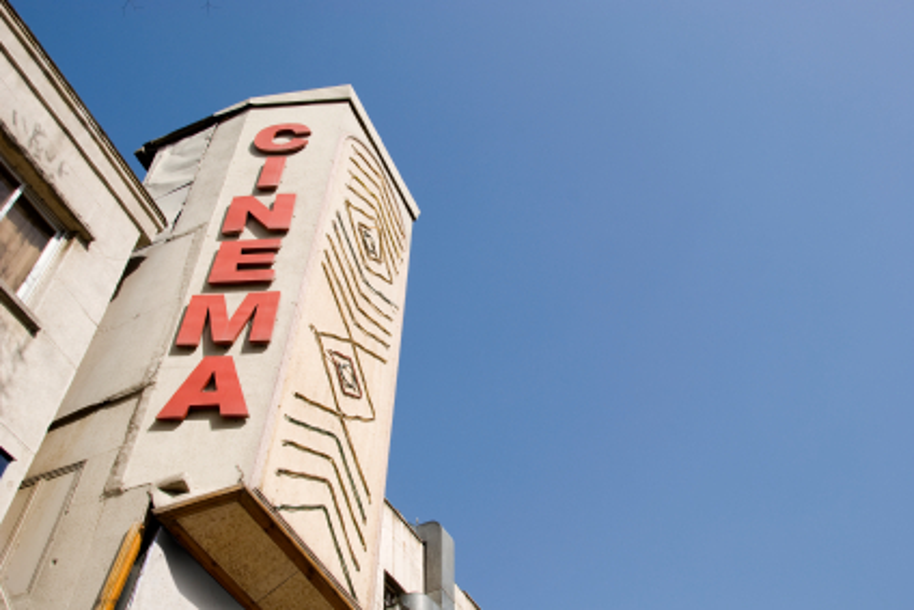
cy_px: 305
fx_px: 838
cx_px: 457
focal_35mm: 33
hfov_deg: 57.2
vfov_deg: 40.0
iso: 100
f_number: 8
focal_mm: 22
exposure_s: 1/250
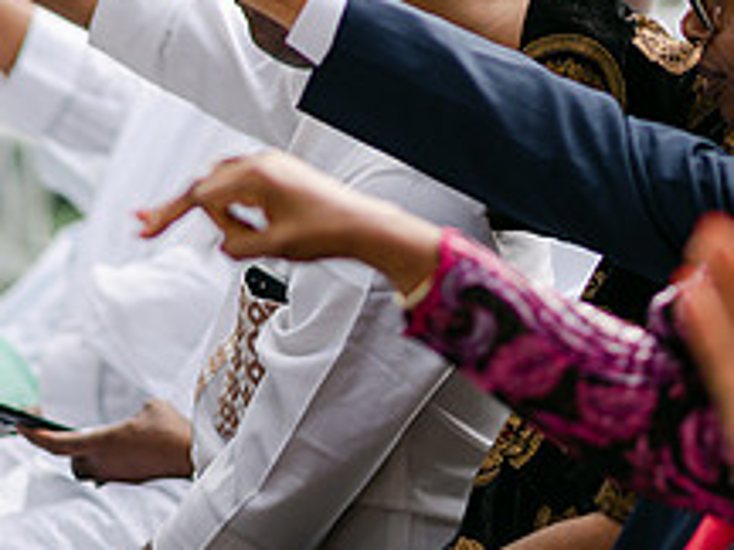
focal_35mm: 225
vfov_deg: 6.6
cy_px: -75
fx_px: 4771
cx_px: 469
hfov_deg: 8.8
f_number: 2
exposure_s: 1/400
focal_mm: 85
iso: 100
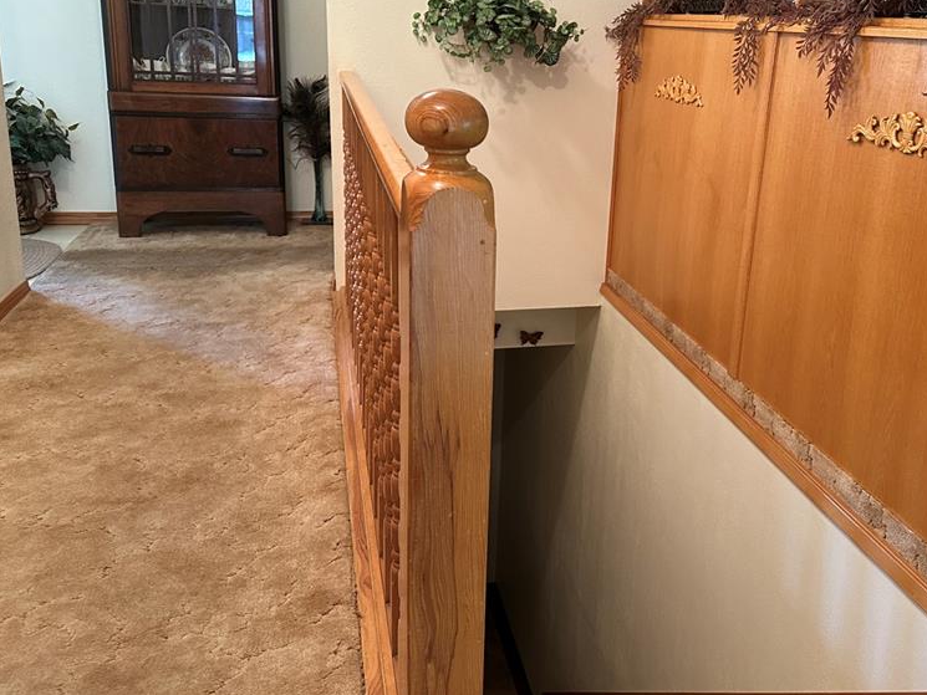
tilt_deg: -15.5
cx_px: 615
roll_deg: -3.3
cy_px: 271
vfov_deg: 42.7
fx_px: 884
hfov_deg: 54.3
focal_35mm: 33
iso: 400
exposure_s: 1/60
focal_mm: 6.86
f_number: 1.78
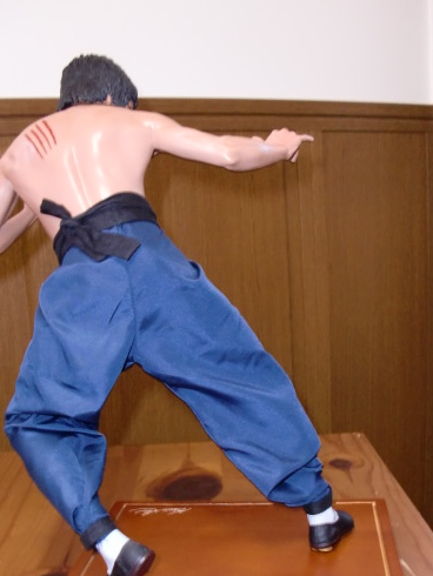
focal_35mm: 47
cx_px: 201
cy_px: 360
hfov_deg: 30.9
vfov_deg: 40.1
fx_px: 783
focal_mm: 6.3
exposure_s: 1/30
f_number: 2.8
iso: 400
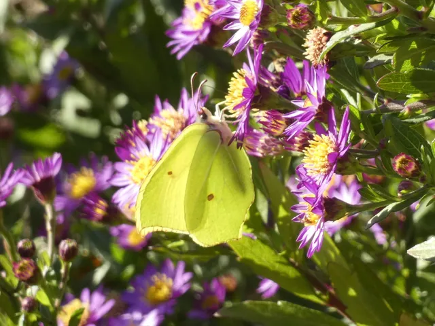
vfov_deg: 5.4
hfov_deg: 7.2
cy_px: 163
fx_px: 3443
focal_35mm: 274
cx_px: 218
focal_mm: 49.1
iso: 125
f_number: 5.5
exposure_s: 1/80
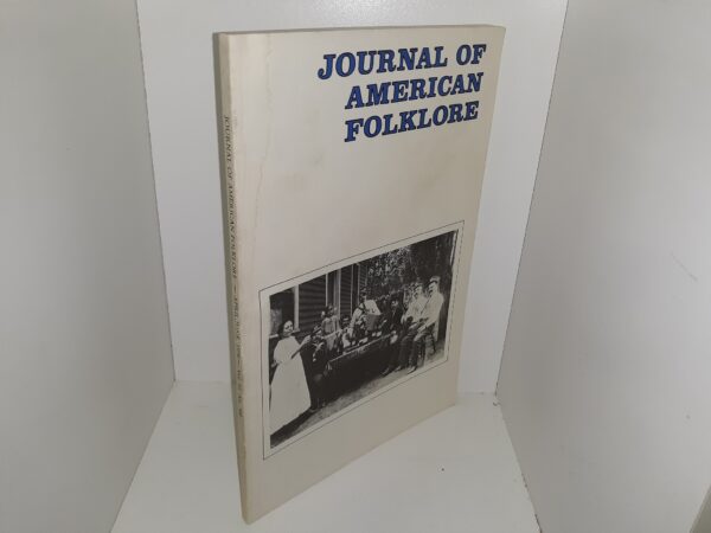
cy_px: 266
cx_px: 356
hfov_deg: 63.4
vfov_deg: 49.7
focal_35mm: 28
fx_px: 575
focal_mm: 3.7
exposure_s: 1/201
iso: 40
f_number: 1.7
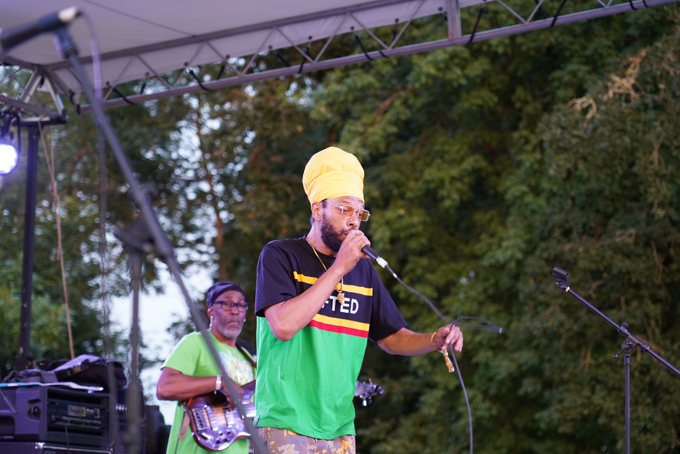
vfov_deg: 13.0
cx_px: 340
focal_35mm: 105
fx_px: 1983
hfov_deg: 19.5
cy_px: 227
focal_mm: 105
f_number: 4
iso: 1000
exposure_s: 1/160
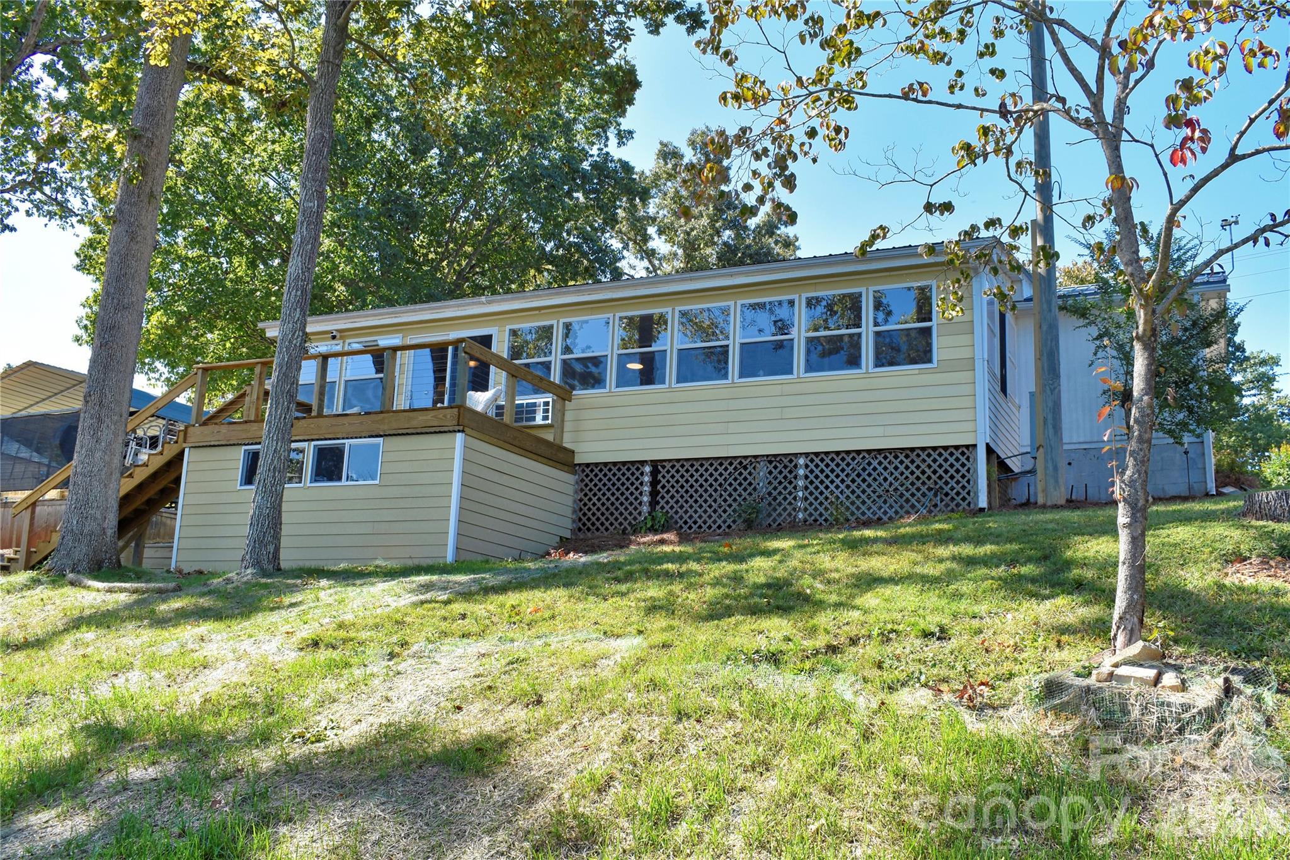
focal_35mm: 33
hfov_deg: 57.2
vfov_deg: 40.0
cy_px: 430
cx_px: 645
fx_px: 1182
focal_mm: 22
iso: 250
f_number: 8
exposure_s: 1/250
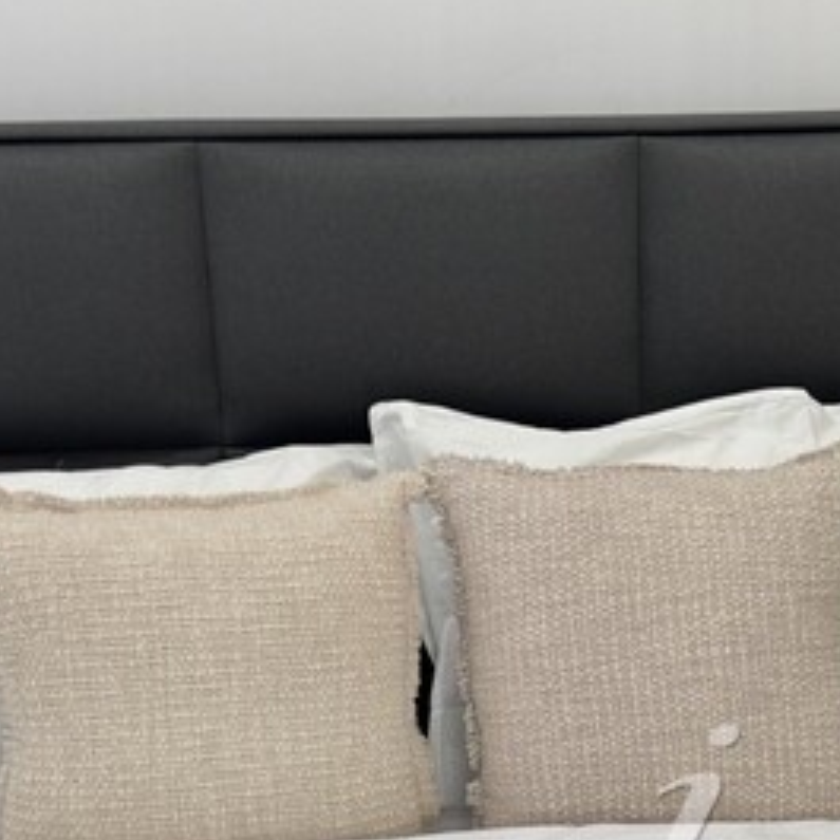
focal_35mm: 82
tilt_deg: -24.0
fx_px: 2251
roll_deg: -0.1
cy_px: 792
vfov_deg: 20.6
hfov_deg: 20.9
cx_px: 672
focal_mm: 6.76
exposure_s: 1/100
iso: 125
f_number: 1.78
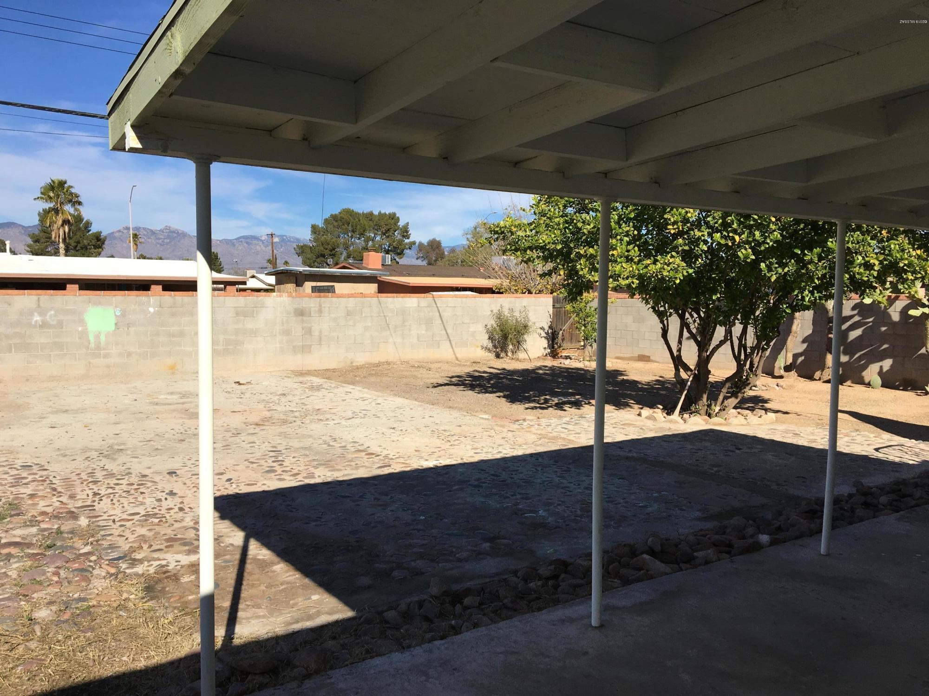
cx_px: 464
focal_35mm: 29
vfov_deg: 48.2
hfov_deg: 61.7
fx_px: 778
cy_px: 348
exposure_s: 1/1923
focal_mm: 4.15
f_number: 2.2
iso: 25
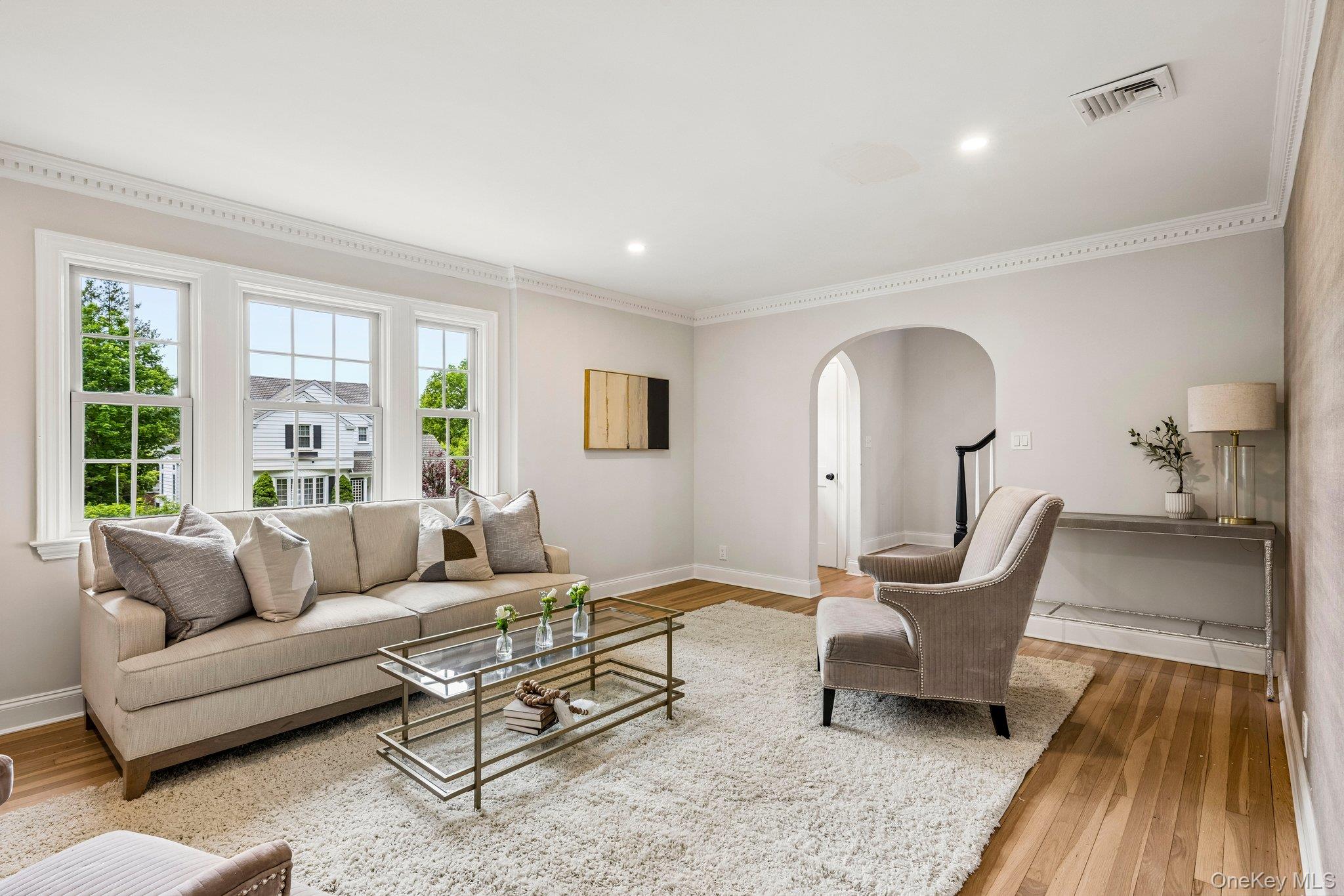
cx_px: 672
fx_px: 635
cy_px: 448
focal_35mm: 17
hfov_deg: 93.3
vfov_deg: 70.4
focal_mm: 17
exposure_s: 1/25
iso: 250
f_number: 9
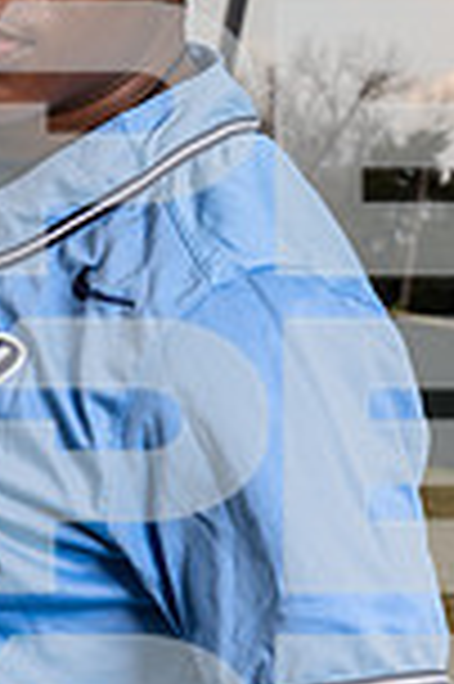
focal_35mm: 154
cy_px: 459
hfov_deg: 8.8
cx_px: -81
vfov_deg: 13.3
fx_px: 2920
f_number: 11
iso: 250
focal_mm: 52
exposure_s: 1/250
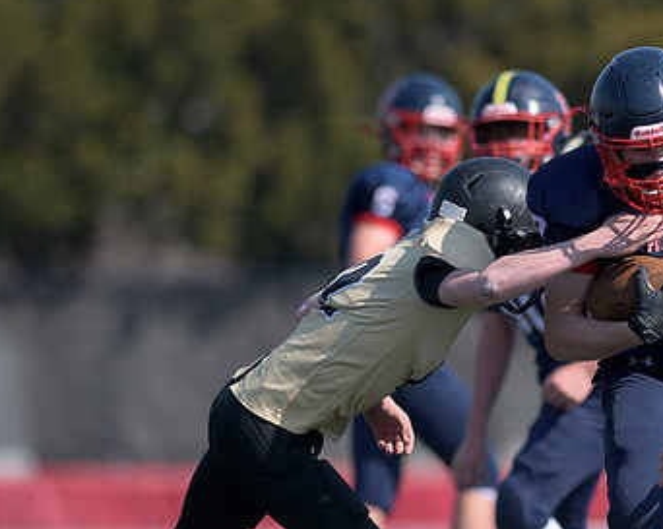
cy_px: 253
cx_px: 674
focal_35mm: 706
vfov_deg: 2.2
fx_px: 13841
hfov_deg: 2.7
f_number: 2.8
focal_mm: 300
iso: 200
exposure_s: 1/3200
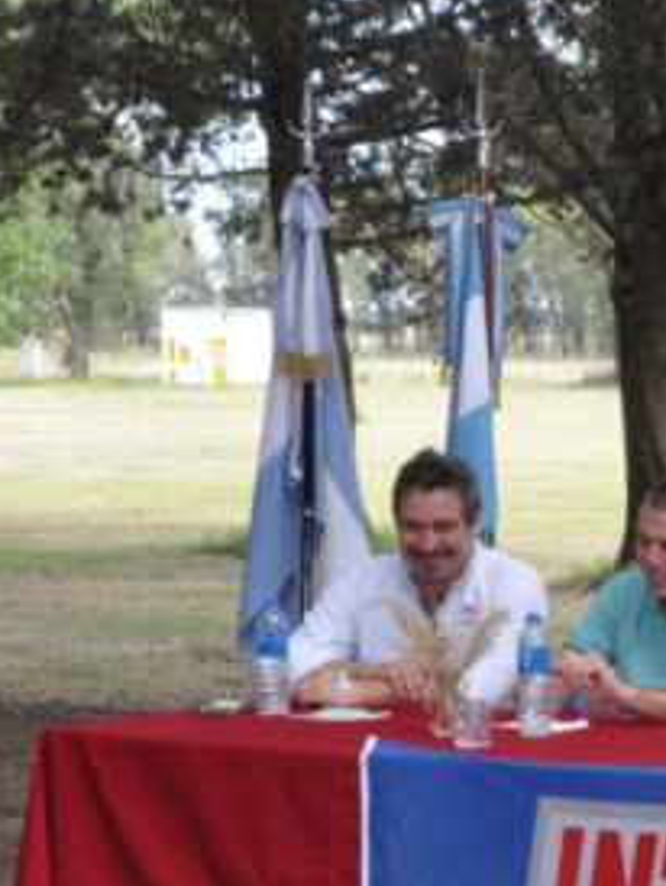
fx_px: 3099
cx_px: 951
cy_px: 686
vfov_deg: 16.2
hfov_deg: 11.8
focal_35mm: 121
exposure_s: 1/200
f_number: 16
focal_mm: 30
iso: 2500
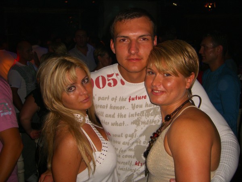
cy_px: 91
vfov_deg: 37.7
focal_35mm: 38
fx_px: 266
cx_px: 121
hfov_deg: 49.0
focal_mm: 7.9
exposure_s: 1/60
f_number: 2.8
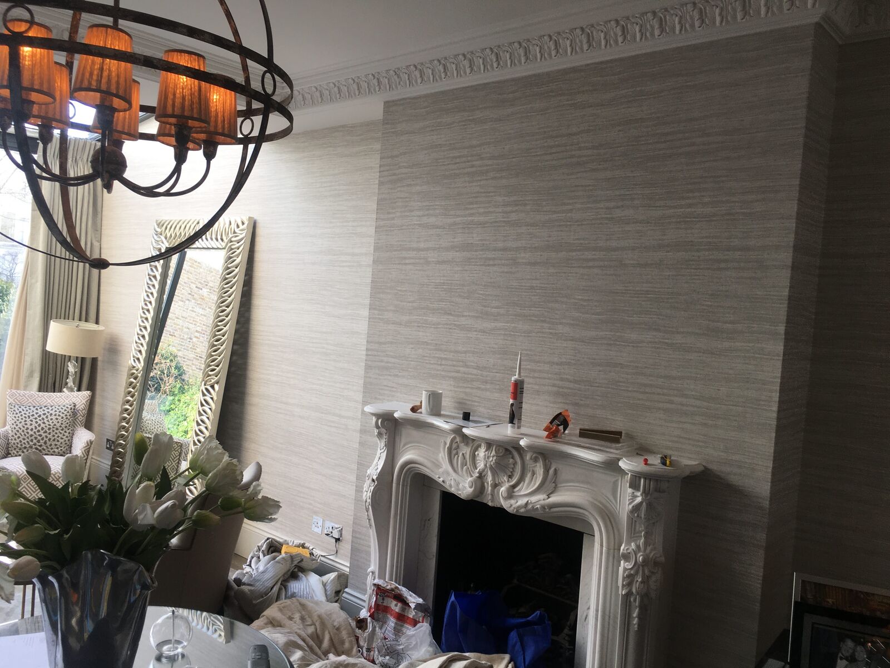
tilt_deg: -0.9
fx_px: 746
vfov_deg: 48.2
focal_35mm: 29
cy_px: 334
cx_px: 445
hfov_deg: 61.7
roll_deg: -5.7
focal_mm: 4.15
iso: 25
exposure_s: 1/50
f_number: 2.2
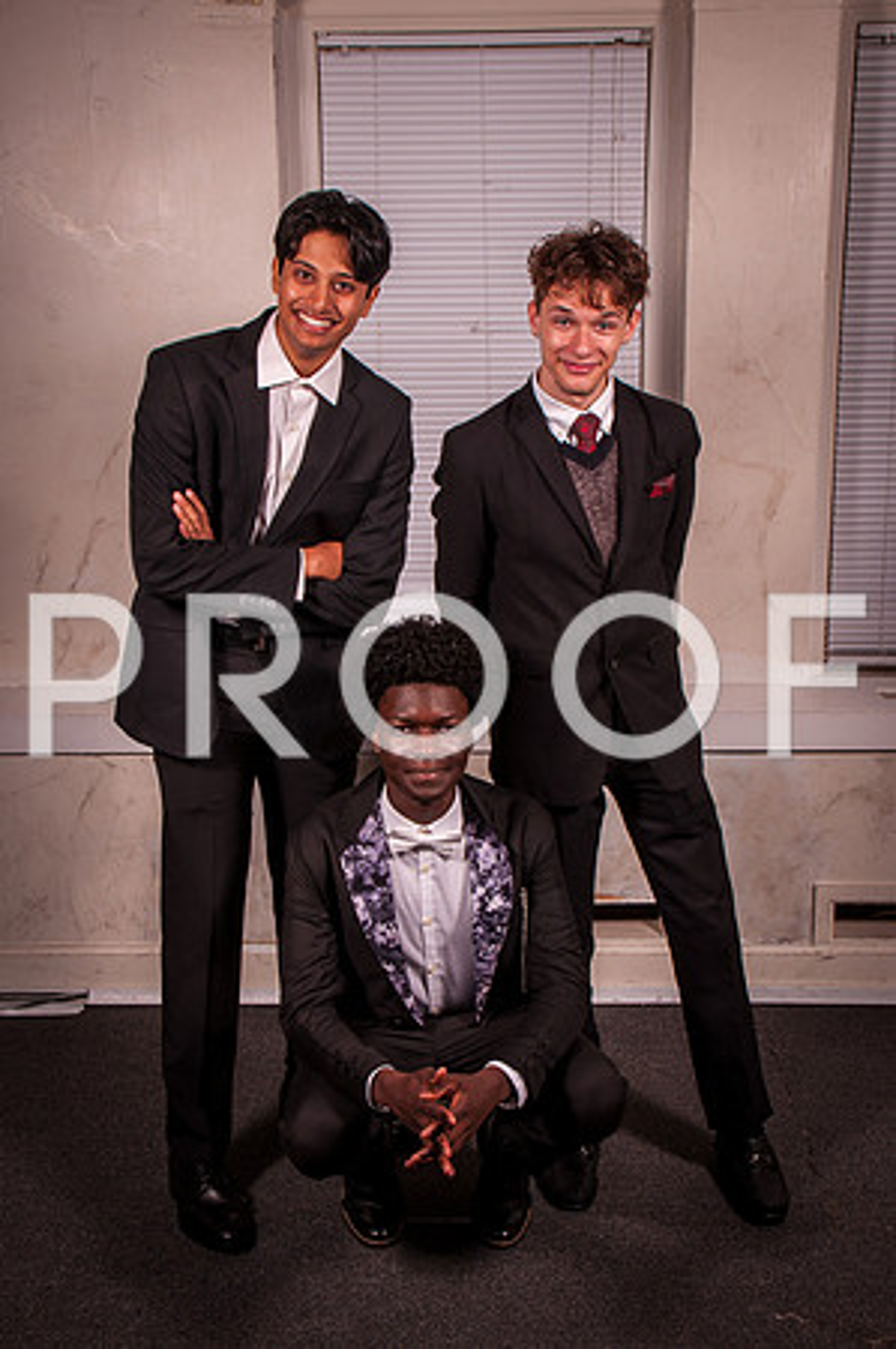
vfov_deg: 41.2
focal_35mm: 48
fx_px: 1796
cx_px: 448
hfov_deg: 28.0
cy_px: 674
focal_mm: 32
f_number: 14
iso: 200
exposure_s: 1/125
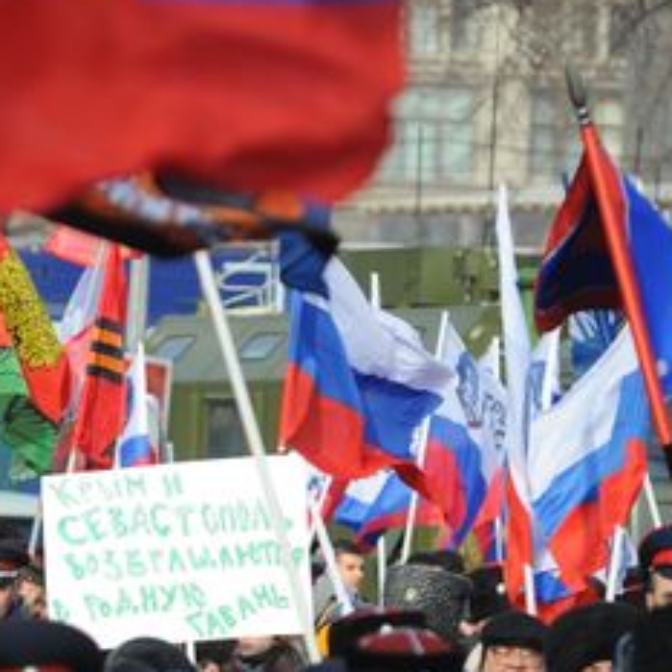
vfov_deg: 3.4
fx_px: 11223
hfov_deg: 3.4
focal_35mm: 511
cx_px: 144
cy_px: 585
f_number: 5.6
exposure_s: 1/2500
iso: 800
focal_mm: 200
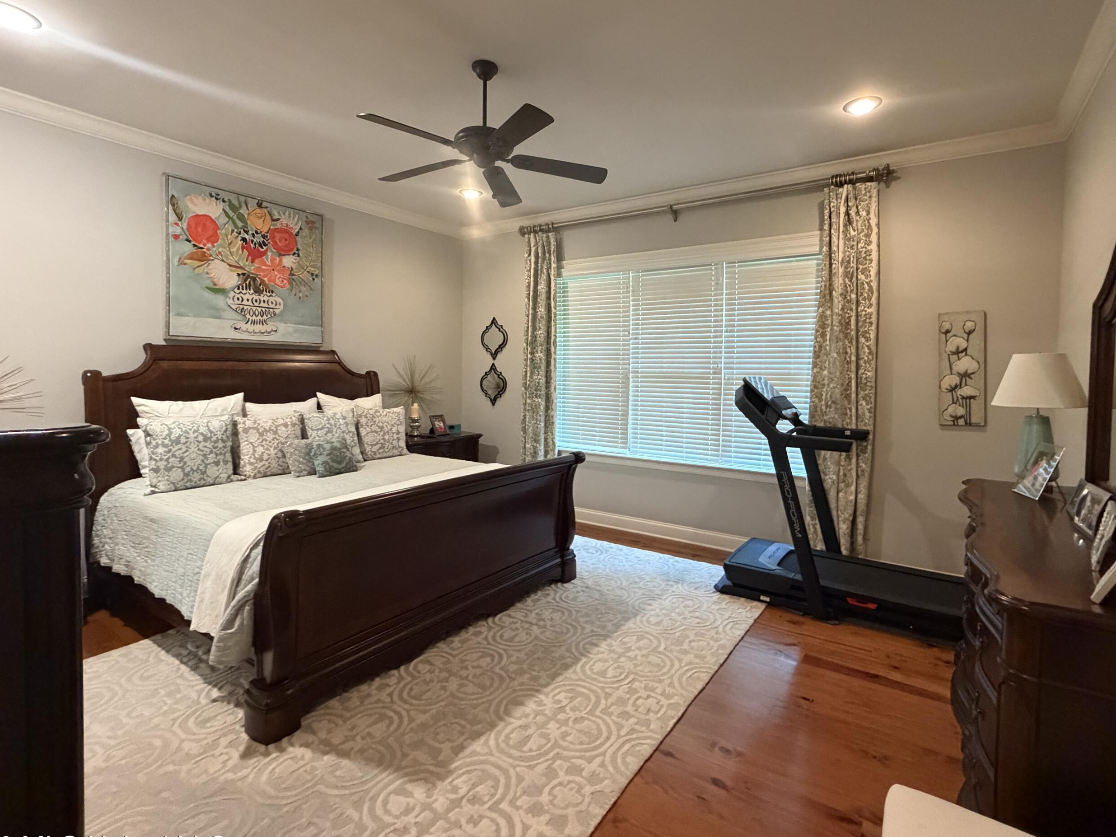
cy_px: 385
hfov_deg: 90.8
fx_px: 548
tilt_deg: -1.5
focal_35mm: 17
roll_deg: -0.2
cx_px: 604
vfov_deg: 74.6
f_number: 2.2
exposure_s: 1/60
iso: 640
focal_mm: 2.22
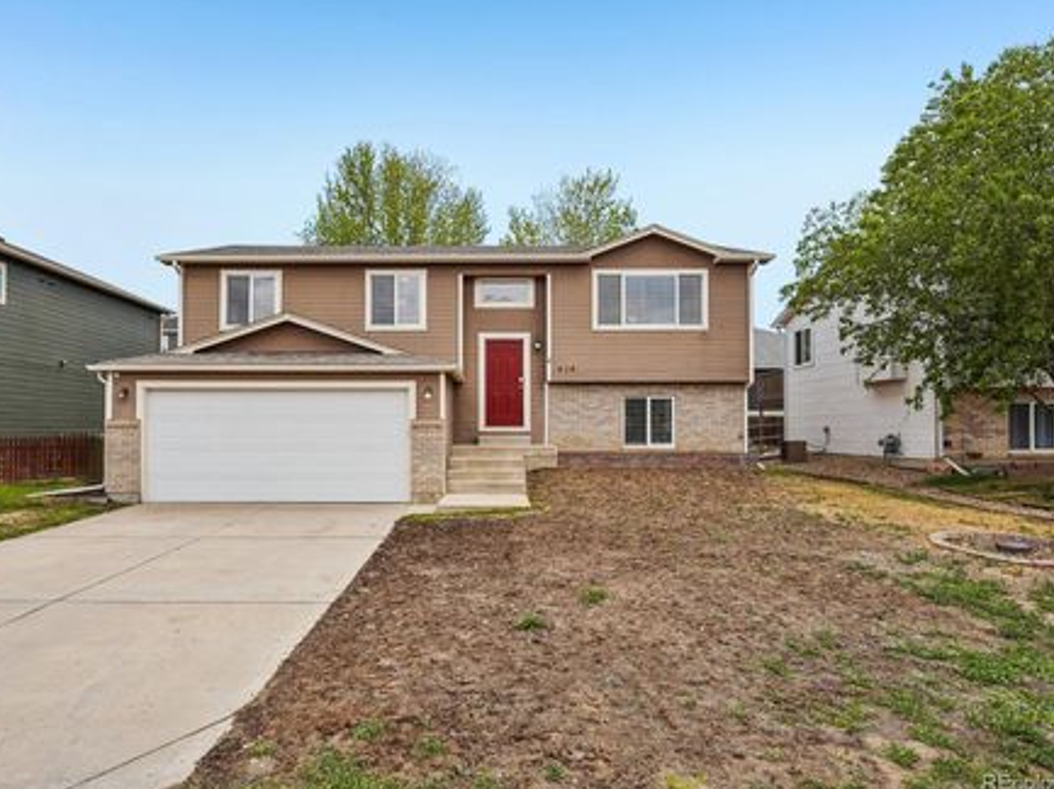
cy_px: 393
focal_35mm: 21
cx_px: 497
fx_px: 639
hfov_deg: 79.0
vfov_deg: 63.4
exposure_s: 1/160
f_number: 8
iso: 100
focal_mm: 18.9
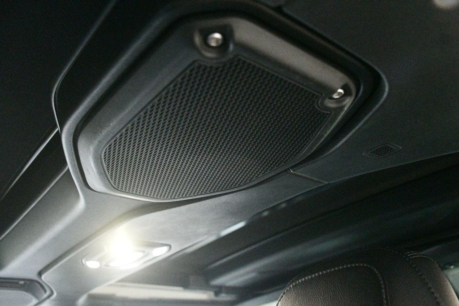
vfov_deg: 38.9
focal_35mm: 34
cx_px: 230
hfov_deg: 55.8
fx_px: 433
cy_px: 153
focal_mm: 23
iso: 12800
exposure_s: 1/60
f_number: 3.8
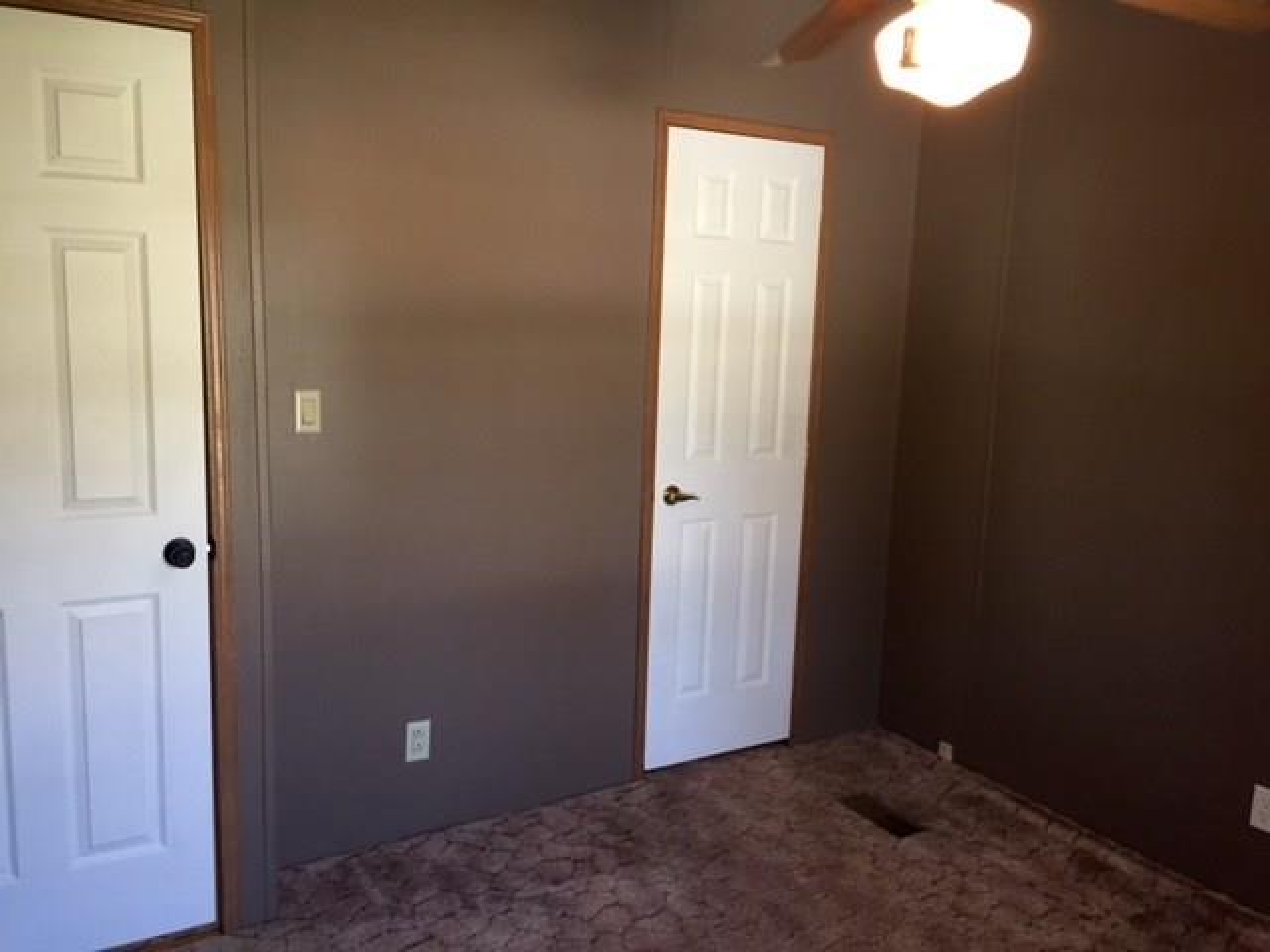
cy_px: 476
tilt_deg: -8.9
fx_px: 1064
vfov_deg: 48.2
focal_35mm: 29
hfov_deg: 61.7
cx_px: 635
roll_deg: -1.9
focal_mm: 4.15
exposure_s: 1/30
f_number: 2.2
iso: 100
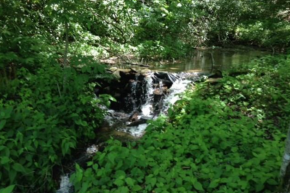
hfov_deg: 54.5
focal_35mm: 35
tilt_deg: -12.4
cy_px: 89
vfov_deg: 37.8
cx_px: 145
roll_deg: -1.3
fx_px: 282
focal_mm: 4.12
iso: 64
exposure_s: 1/120
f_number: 2.4
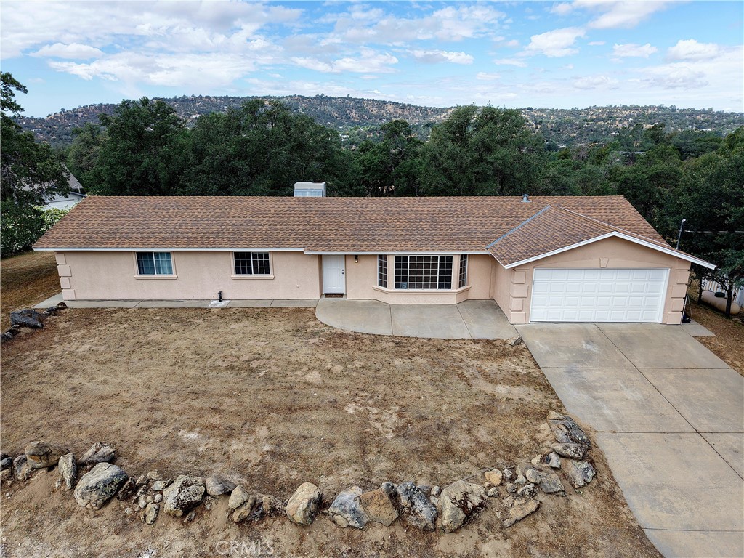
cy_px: 279
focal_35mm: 24
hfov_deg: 71.6
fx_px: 516
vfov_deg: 56.8
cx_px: 372
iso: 200
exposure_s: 1/2500
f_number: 1.8
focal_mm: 8.67
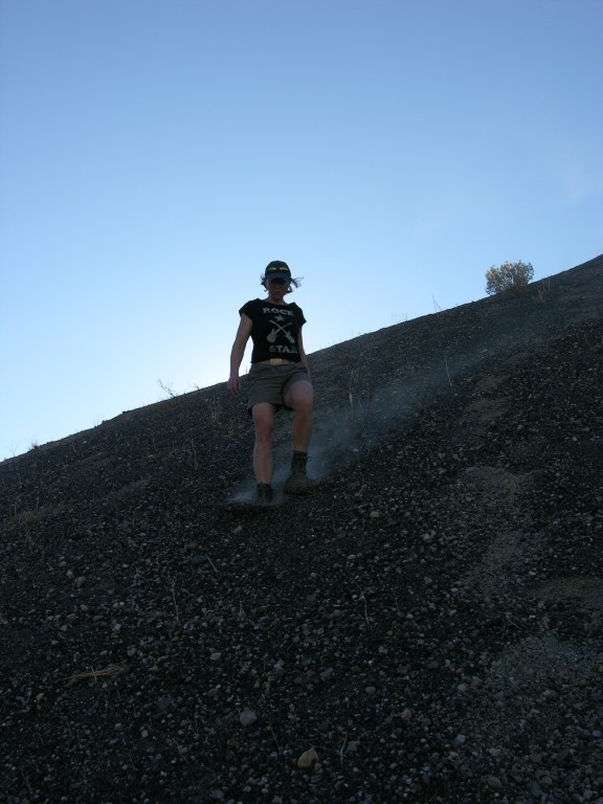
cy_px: 402
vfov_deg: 47.9
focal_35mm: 39
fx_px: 906
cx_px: 302
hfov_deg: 36.8
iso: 50
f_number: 5.7
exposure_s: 1/183
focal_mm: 10
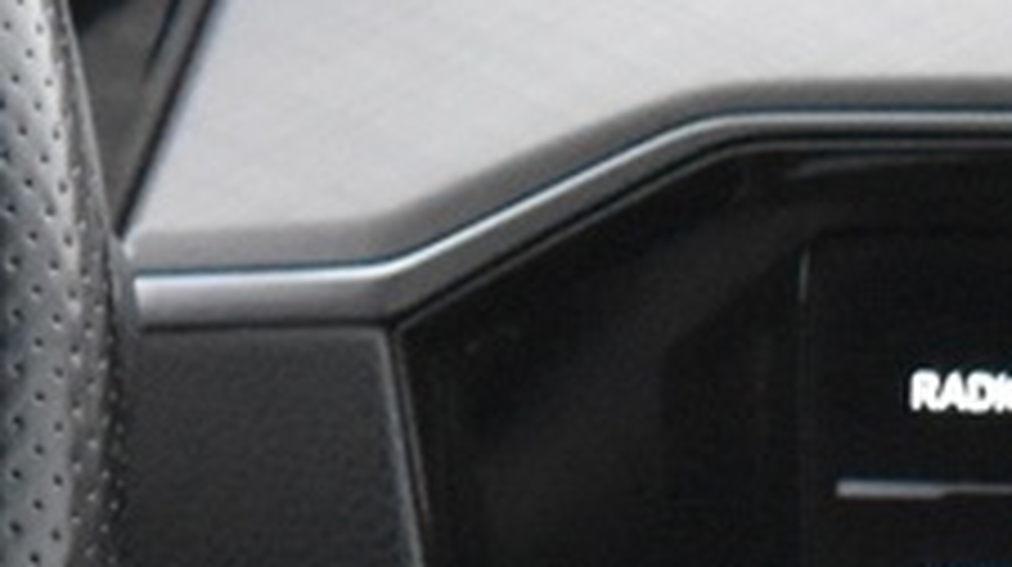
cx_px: -1831
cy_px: 508
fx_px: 9114
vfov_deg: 3.6
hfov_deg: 6.0
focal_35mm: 340
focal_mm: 30
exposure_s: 1/15
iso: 3200
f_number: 4.2
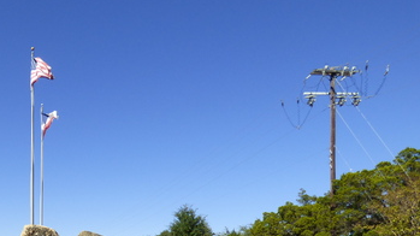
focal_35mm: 42
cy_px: 253
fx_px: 468
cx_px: 46
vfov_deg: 26.3
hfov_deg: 44.3
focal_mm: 3.61
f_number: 2.8
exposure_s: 1/1600
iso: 100
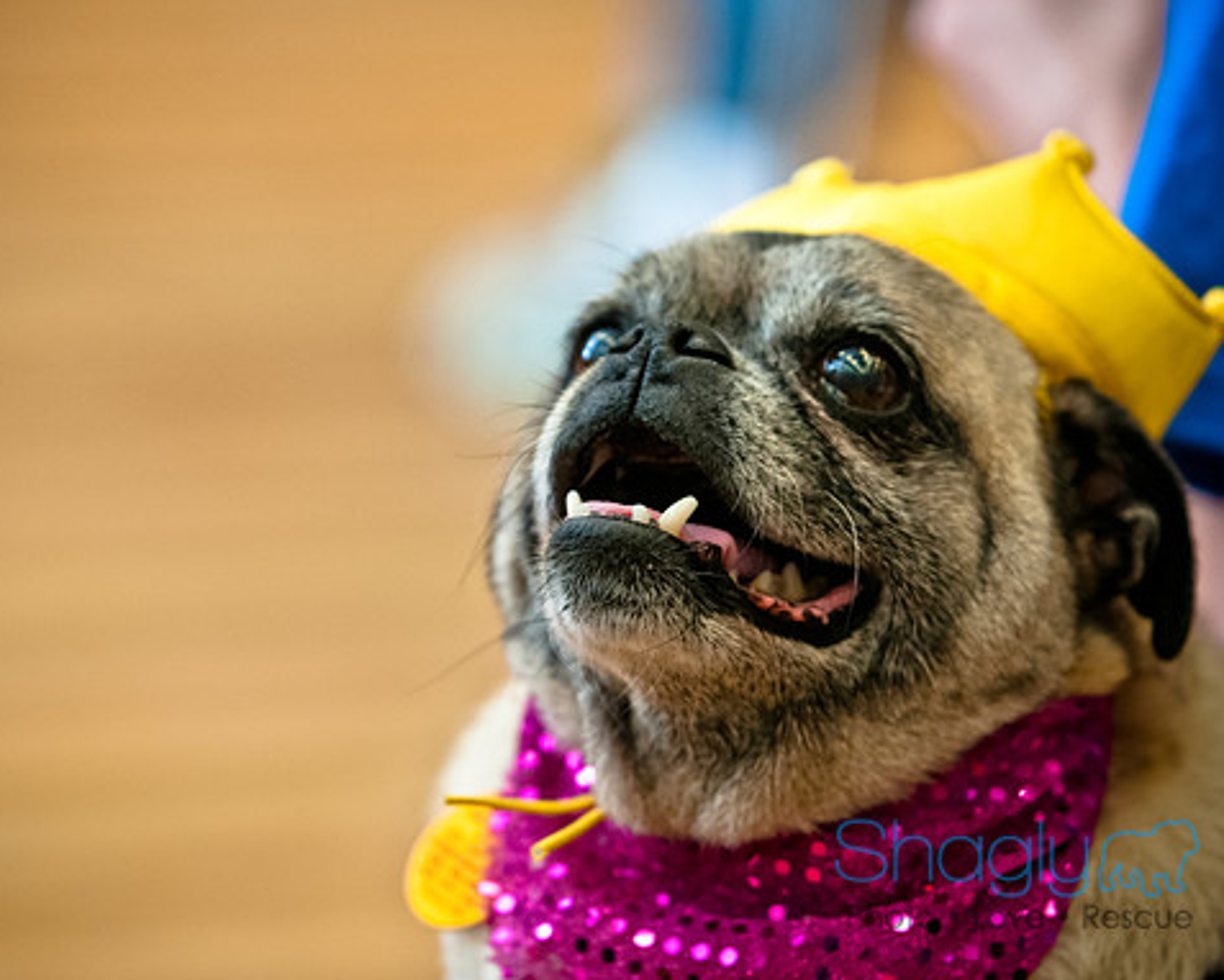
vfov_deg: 7.5
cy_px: 489
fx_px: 7429
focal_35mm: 205
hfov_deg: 9.4
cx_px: 500
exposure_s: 1/125
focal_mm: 120
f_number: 2.8
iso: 640
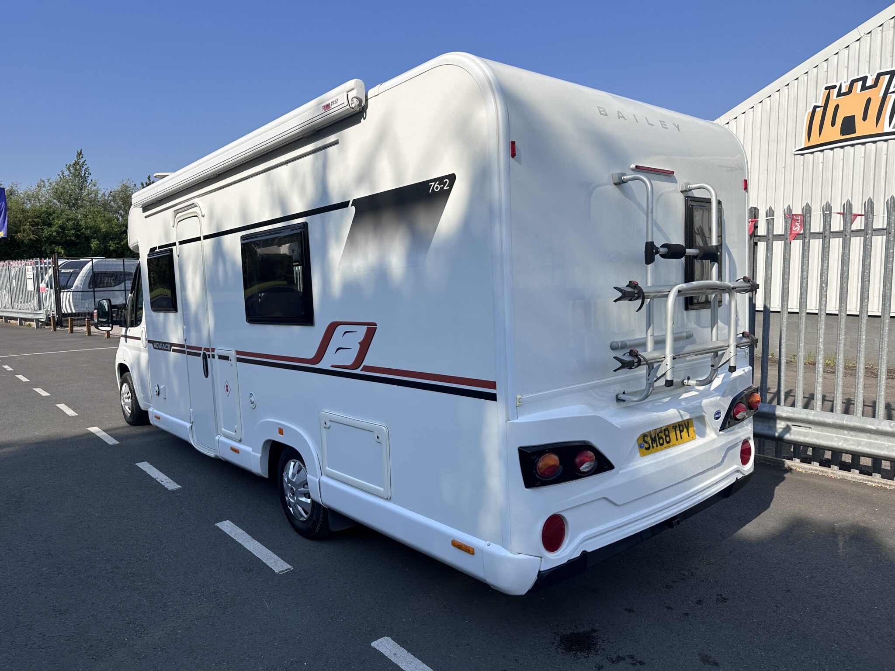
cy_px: 336
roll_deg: +2.2
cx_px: 448
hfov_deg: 71.6
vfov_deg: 56.8
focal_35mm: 24
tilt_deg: -5.5
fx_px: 621
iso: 80
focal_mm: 6.86
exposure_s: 1/5848
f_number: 1.78
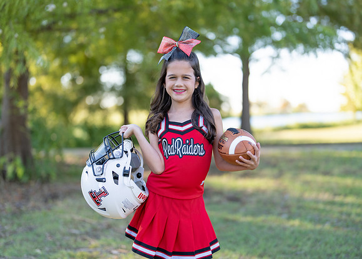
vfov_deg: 26.6
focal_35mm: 53
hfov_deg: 36.6
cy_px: 130
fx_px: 547
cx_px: 181
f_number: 1.2
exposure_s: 1/1000
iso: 100
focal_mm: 50
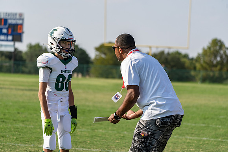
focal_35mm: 173
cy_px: 76
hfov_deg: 11.9
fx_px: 1096
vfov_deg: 7.9
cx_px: 114
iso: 250
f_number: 5.6
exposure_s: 1/1000
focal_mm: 173
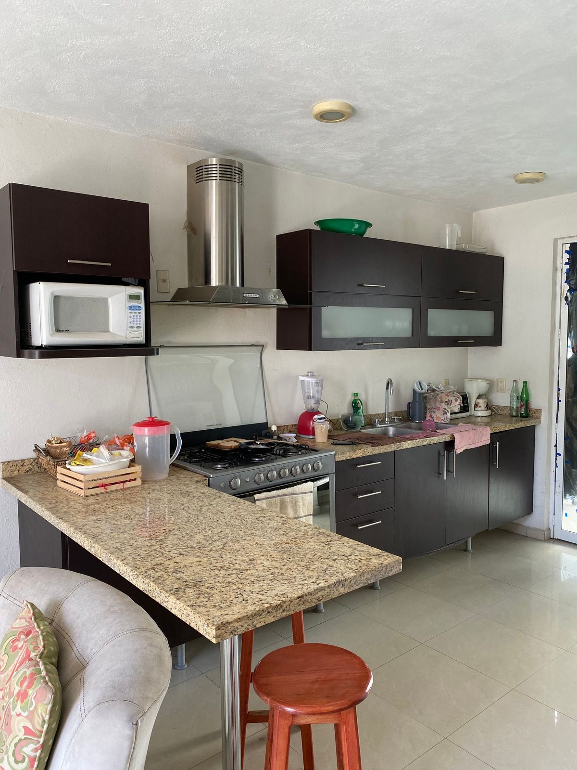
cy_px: 385
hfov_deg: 53.1
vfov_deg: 67.3
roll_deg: -0.3
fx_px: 578
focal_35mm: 26
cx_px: 288
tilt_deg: -2.9
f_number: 1.8
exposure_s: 1/121
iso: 125
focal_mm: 4.25
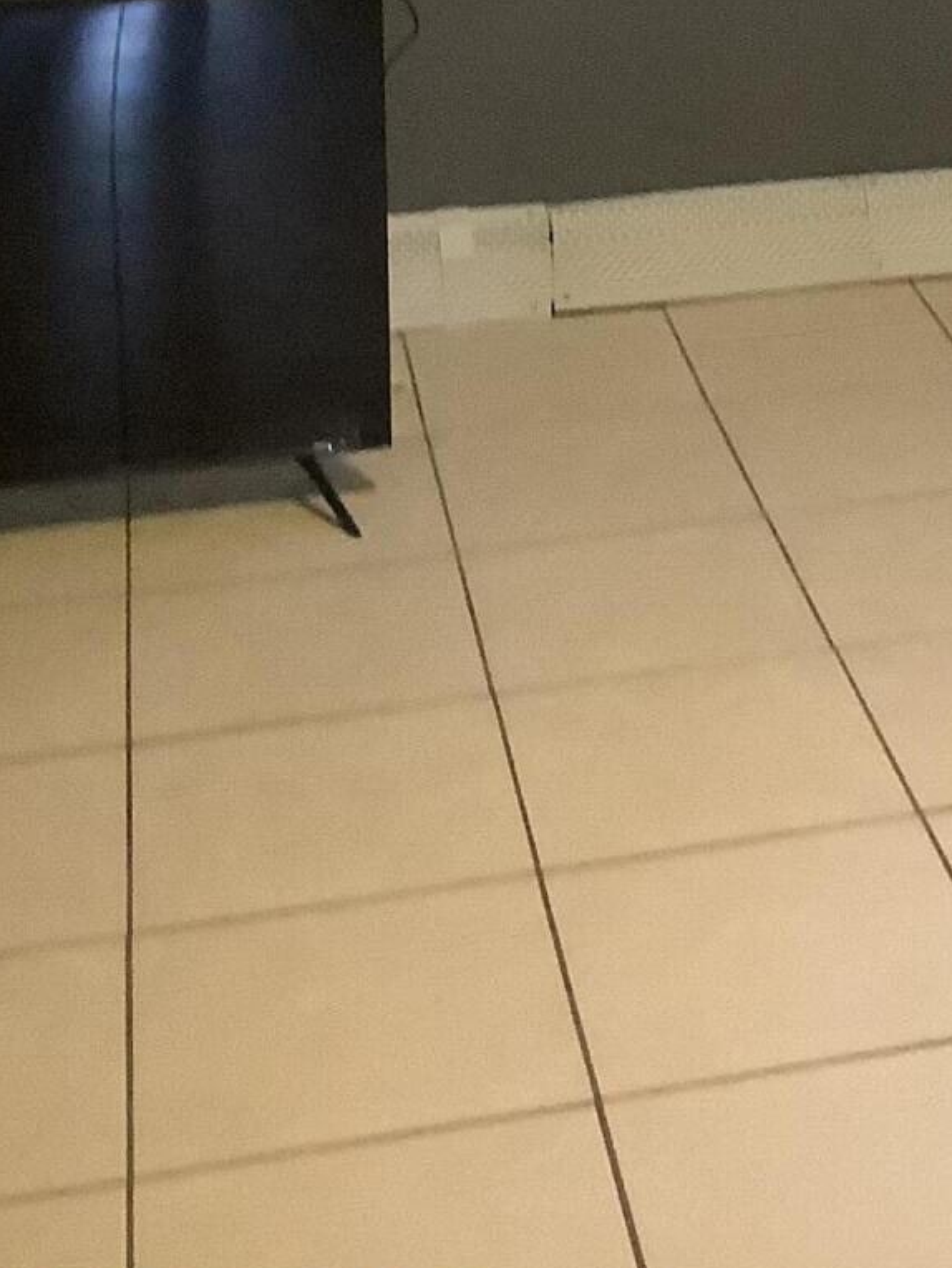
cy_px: -179
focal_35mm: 81
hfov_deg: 17.8
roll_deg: -0.1
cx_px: 962
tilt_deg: -7.2
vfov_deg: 22.5
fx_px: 2969
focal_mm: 3.3
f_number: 2.4
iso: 320
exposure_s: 1/60
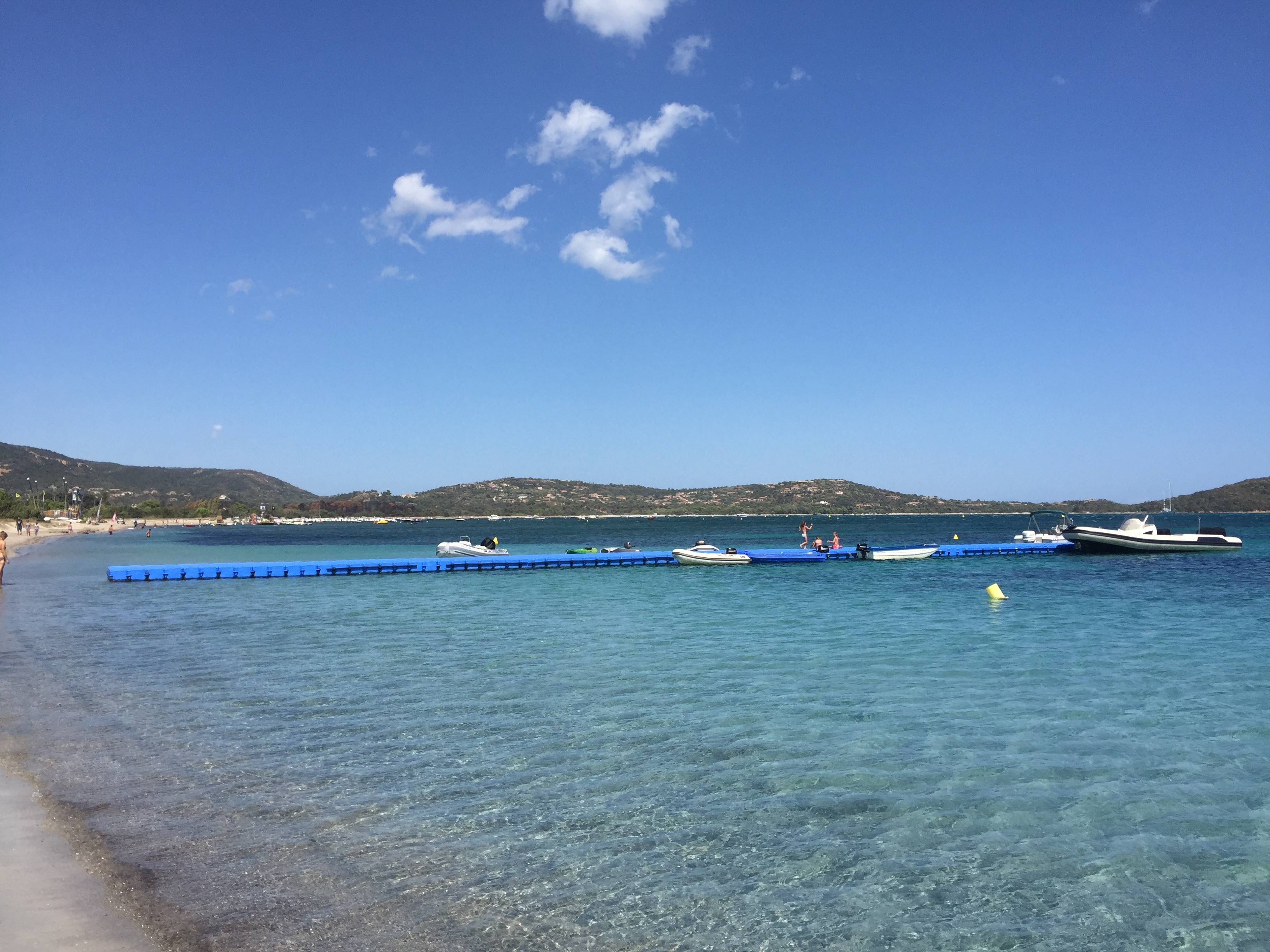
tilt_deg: +3.0
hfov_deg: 61.7
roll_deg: +0.3
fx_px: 1064
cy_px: 476
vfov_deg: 48.2
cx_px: 635
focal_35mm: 29
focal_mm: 4.15
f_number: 2.2
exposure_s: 1/3049
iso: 32
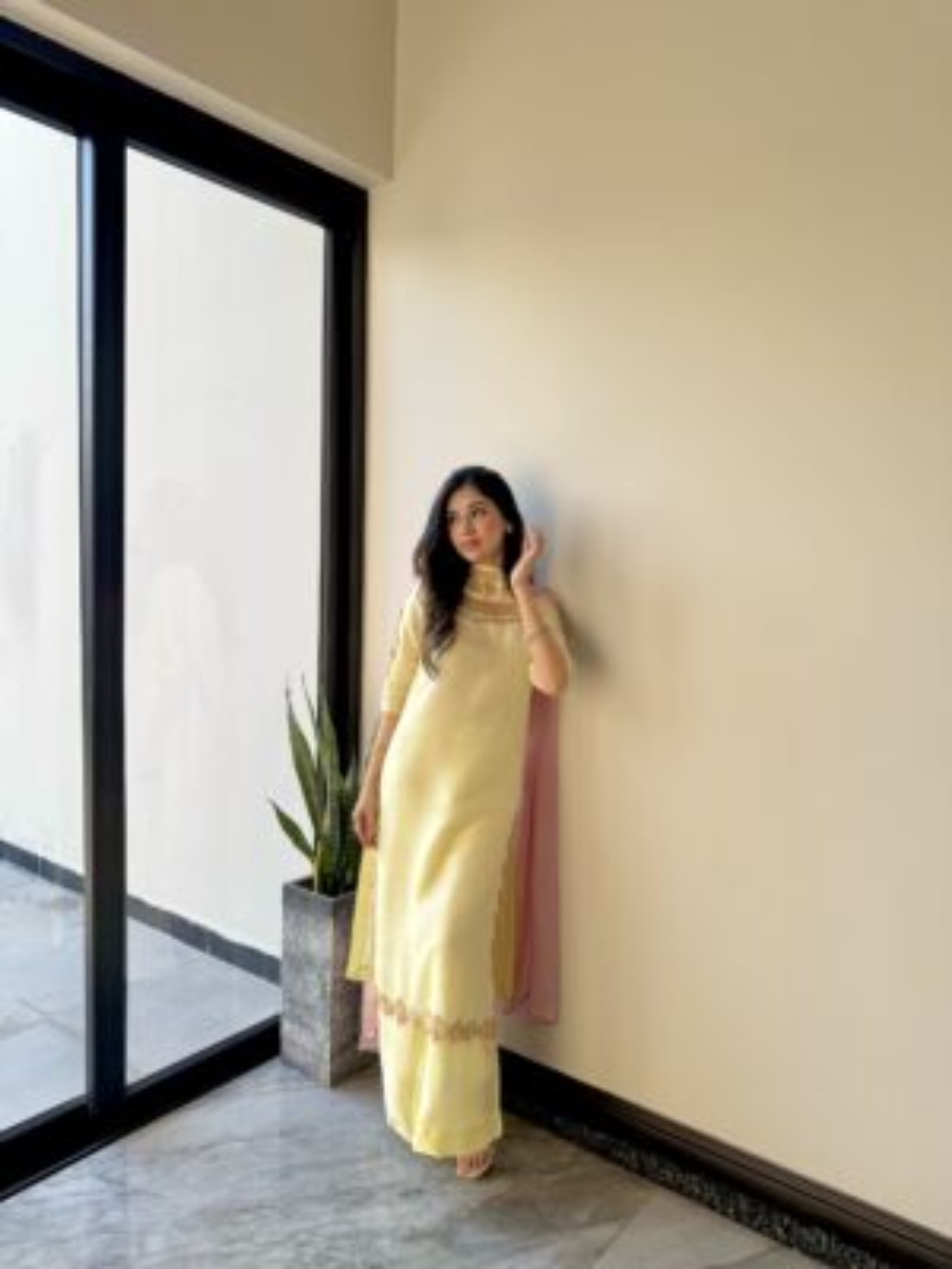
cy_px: 634
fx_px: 880
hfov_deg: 56.8
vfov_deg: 71.6
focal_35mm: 24
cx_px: 476
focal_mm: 6.76
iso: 80
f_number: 1.78
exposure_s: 1/428
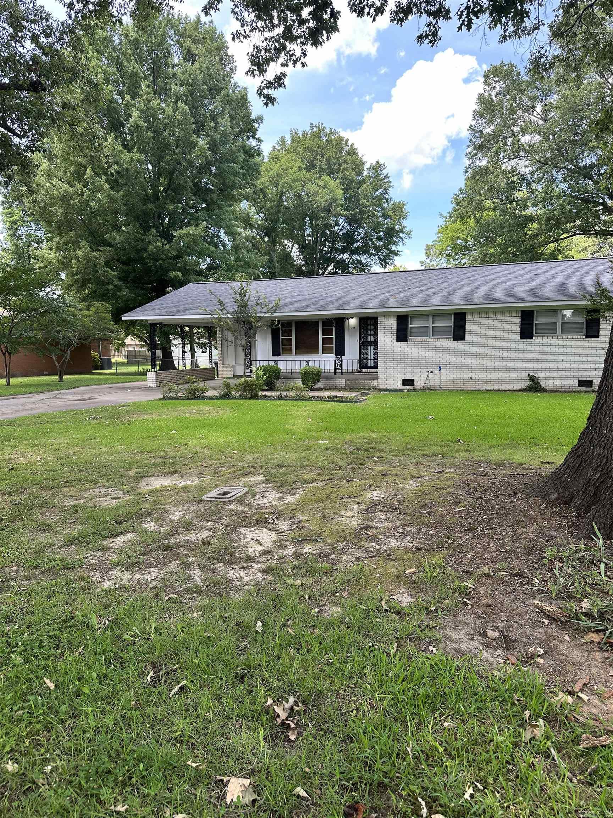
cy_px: 409
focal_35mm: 24
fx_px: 567
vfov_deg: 71.6
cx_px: 306
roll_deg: +0.4
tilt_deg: -6.1
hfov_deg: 56.8
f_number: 1.78
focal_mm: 6.86
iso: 80
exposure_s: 1/494
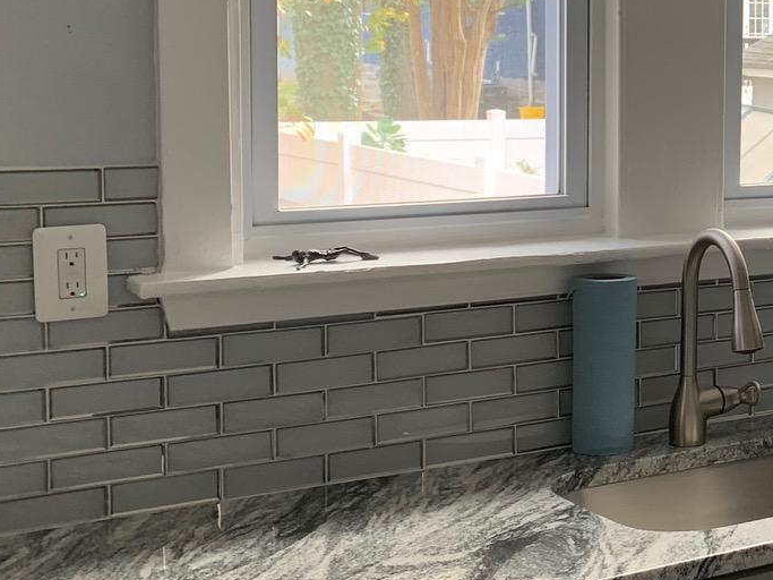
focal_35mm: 78
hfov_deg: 22.5
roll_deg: -1.8
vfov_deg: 18.8
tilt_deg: -5.1
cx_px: 990
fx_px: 1741
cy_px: 168
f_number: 1.8
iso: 100
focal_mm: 4.25
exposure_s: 1/81
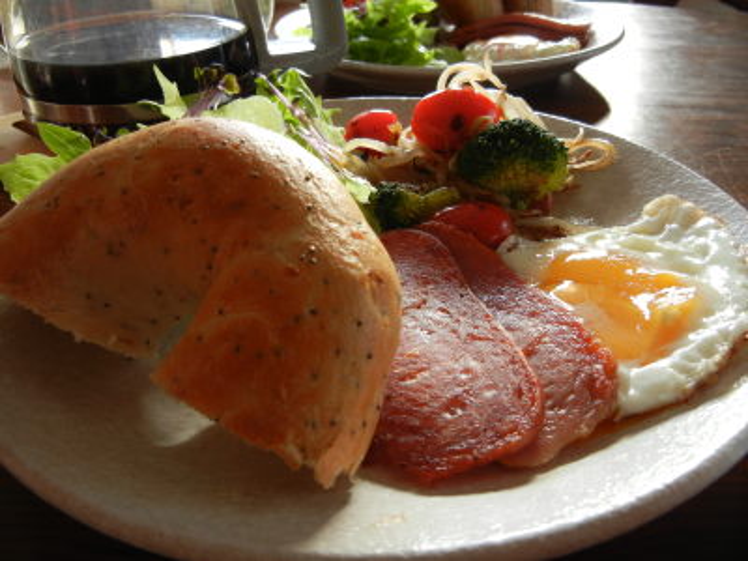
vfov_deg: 46.8
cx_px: 374
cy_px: 280
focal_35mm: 30
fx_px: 648
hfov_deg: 60.0
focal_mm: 5.4
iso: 160
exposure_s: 1/84.1
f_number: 3.5
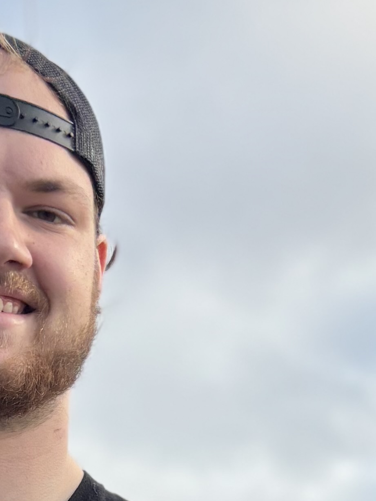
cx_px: 378
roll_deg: +1.0
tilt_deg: -7.3
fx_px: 1751
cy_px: 972
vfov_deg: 14.0
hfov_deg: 12.1
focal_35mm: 121
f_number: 1.6
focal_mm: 5.96
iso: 50
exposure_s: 1/1248
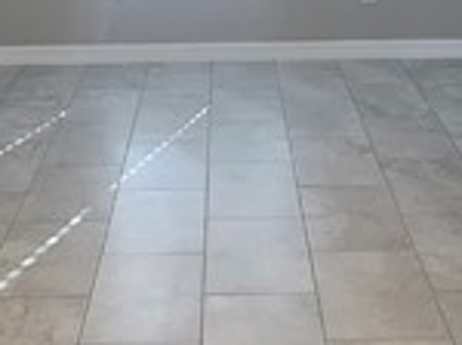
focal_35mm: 89
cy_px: -163
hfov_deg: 22.0
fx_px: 1186
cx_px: 172
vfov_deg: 15.4
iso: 160
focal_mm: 2.2
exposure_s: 1/60
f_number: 2.2
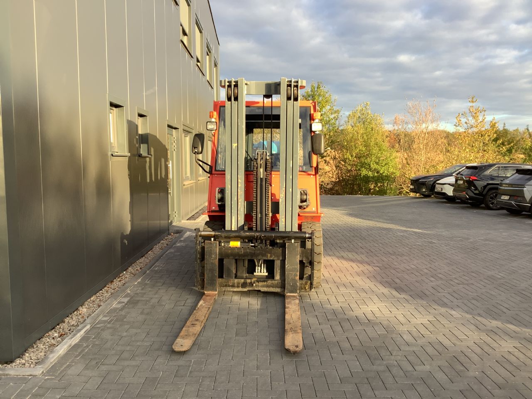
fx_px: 476
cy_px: 200
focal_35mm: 31
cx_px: 266
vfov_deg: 45.4
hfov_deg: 58.4
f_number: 2.4
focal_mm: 3.3
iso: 25
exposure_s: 1/162
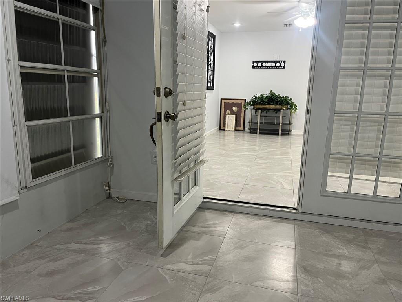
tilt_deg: -12.7
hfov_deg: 67.3
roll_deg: -0.9
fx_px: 302
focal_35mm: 26
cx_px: 201
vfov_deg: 53.1
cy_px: 151
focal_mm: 5.1
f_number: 1.6
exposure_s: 1/60
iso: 100
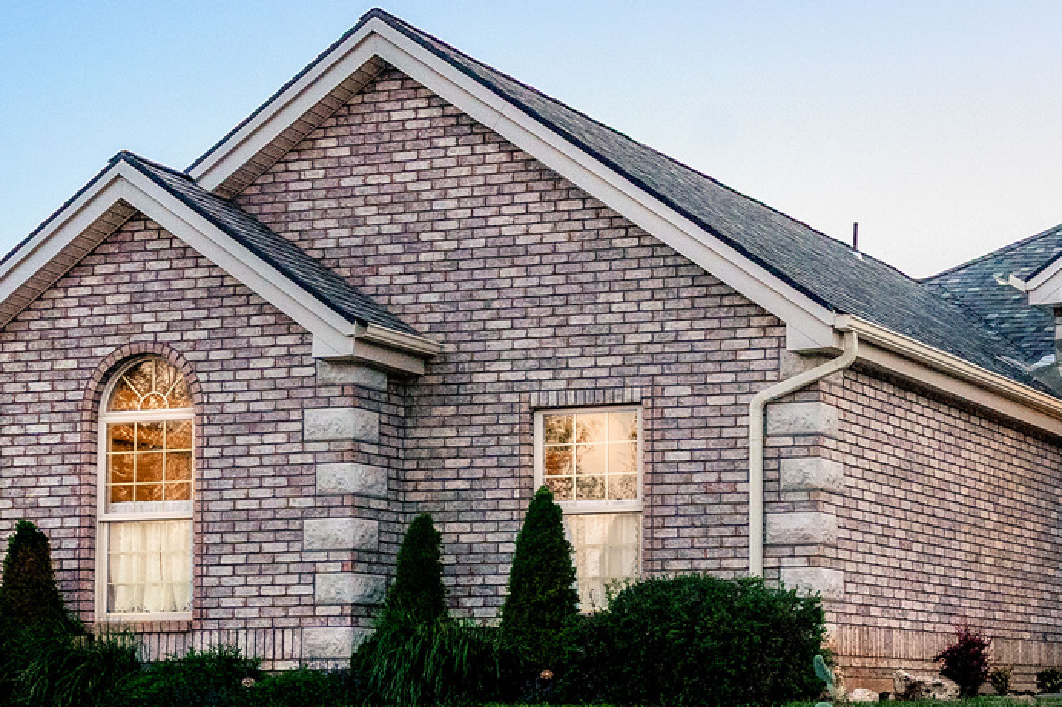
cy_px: 587
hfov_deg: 25.7
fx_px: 2094
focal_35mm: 71
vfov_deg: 19.0
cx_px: 1245
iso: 800
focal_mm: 24
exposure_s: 1/25
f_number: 6.3
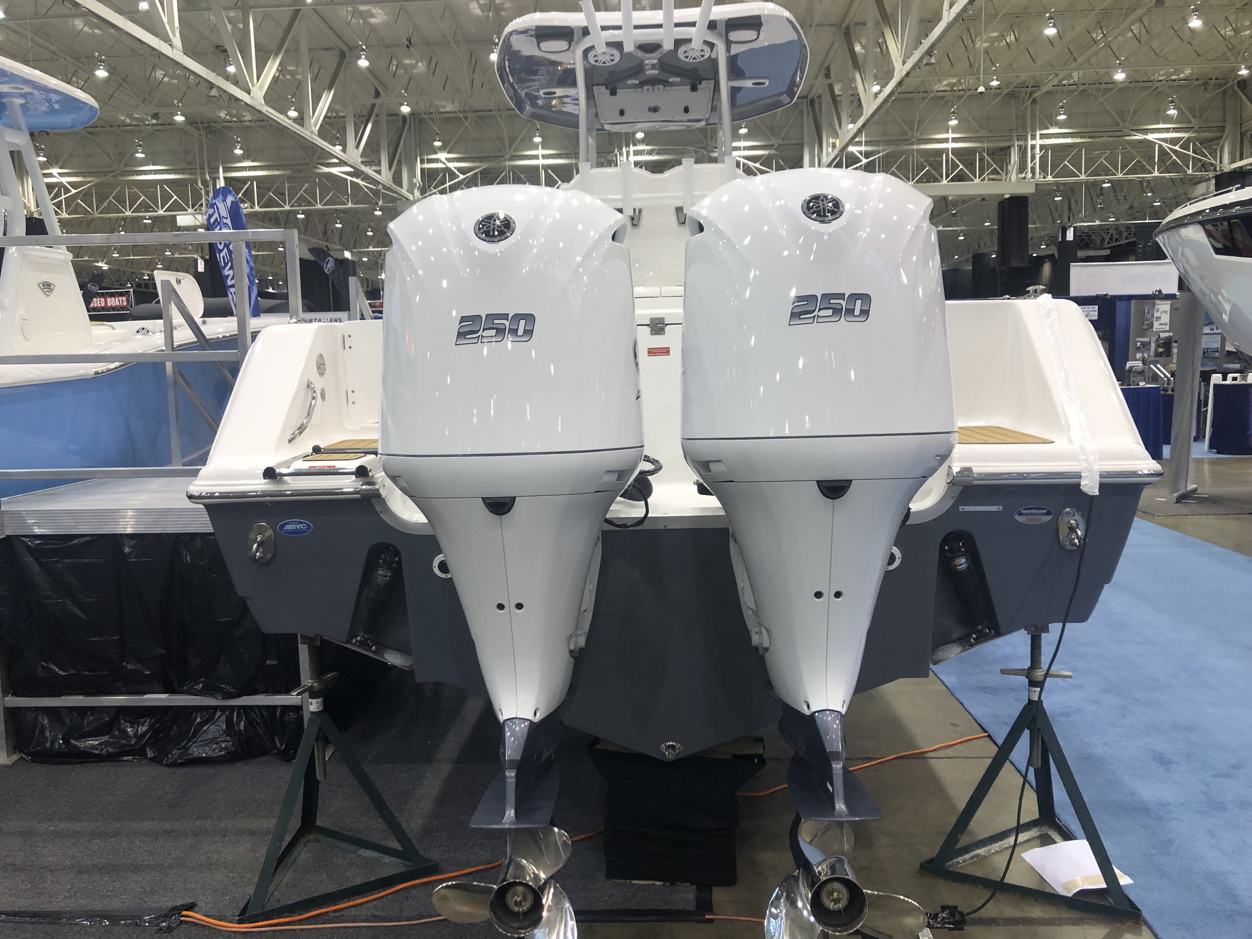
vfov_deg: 49.7
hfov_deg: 63.4
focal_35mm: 28
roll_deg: +1.7
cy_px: 470
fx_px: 1013
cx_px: 626
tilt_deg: -6.8
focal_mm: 3.99
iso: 32
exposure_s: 1/30
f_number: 1.8
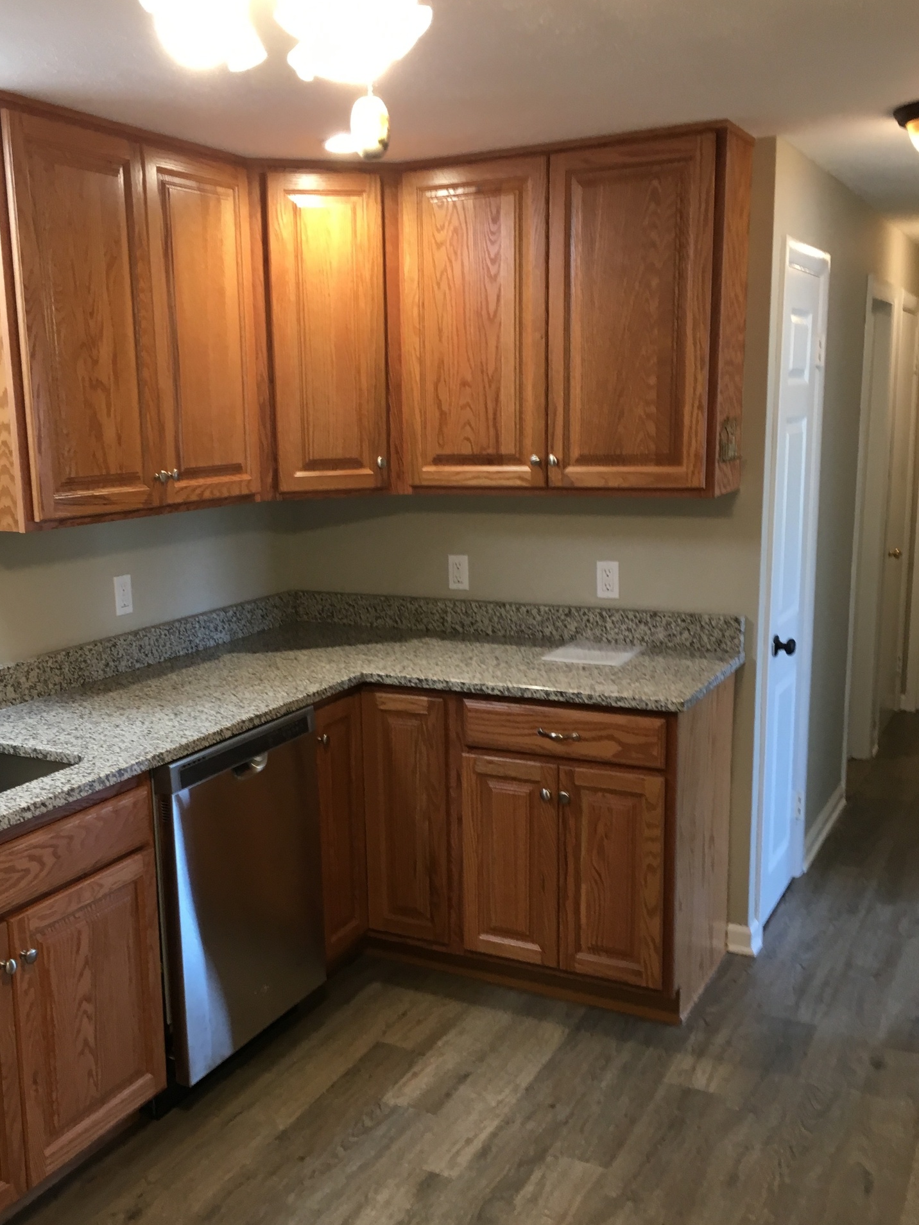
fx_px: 1239
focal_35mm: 35
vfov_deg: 52.6
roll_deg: +3.5
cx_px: 385
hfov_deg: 40.6
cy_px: 649
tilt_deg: -10.6
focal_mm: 4.15
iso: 80
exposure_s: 1/30
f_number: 2.2
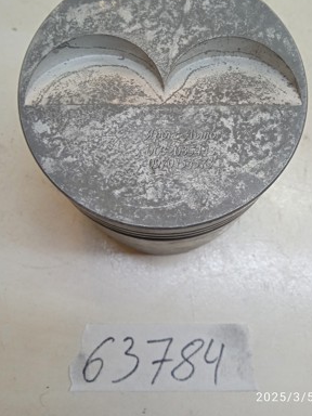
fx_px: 421
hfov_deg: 40.6
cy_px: 157
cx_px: 176
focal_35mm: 35
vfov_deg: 52.1
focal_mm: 3.43
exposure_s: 1/33.3
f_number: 2.2
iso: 326
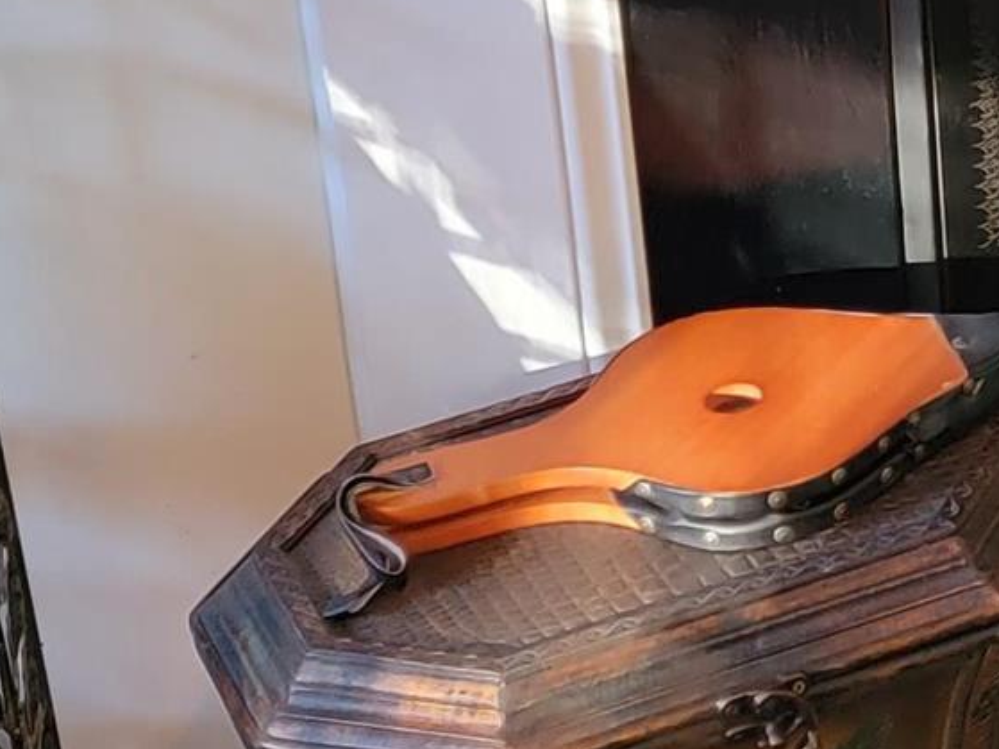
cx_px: 1421
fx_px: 3809
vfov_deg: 11.1
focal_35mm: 132
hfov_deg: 14.1
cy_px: -73
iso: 400
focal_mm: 6.7
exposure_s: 1/39
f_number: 1.8
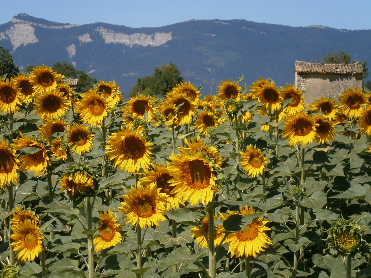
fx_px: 1393
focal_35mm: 130
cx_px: 186
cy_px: 139
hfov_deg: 15.2
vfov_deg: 11.4
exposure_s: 1/400
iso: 80
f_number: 6.5
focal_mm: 23.5
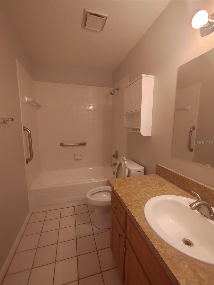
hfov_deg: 81.7
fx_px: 124
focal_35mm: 15
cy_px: 142
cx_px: 107
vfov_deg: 98.2
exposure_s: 1/40
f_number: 2.2
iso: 100
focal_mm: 1.6
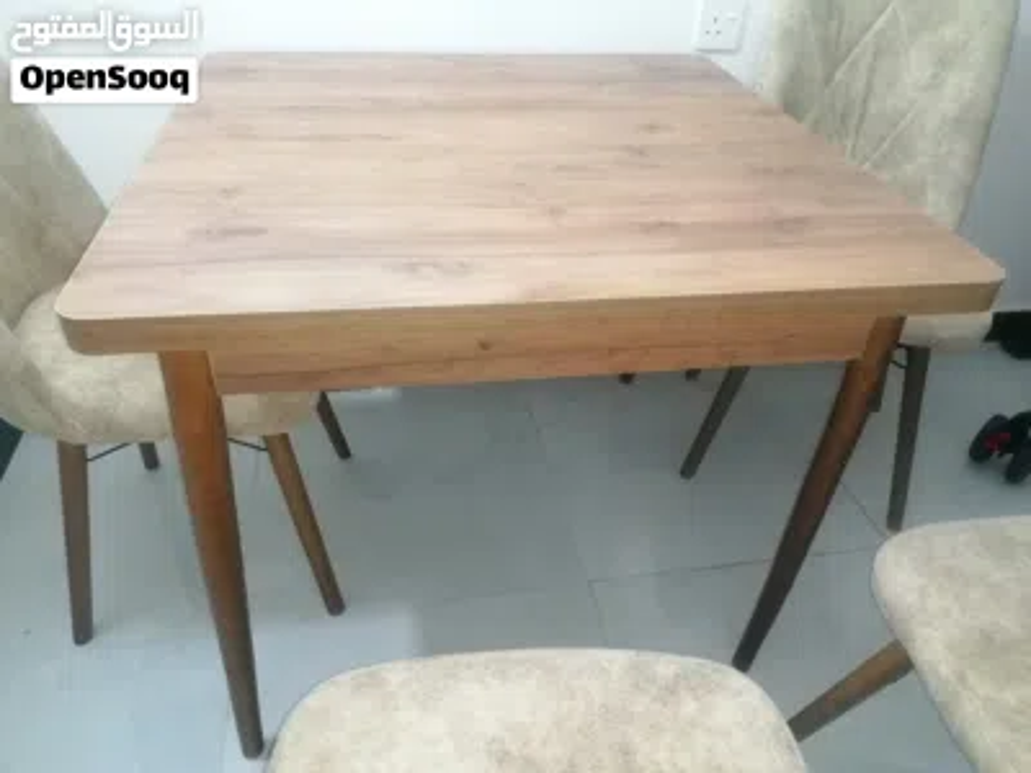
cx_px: 516
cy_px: 386
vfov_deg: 51.4
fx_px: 804
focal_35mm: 27
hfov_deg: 65.3
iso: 320
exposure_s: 1/33.3
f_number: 1.8
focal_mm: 4.75
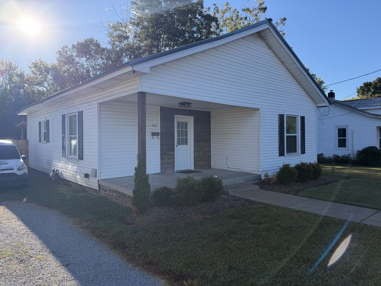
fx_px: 264
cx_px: 190
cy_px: 143
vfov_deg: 56.8
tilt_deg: -1.7
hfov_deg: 71.6
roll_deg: +0.6
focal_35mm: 24
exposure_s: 1/3145
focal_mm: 6.76
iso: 100
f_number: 1.78
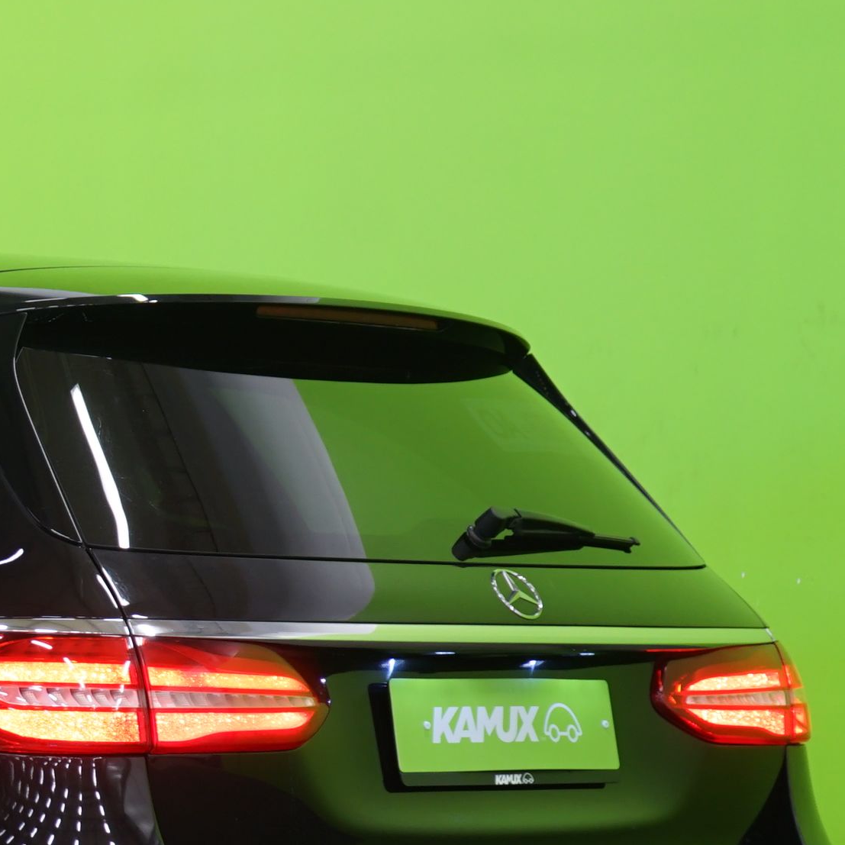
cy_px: 591
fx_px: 4087
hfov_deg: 11.3
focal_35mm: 148
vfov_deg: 11.8
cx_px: -407
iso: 400
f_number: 4.5
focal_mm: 49
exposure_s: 1/8
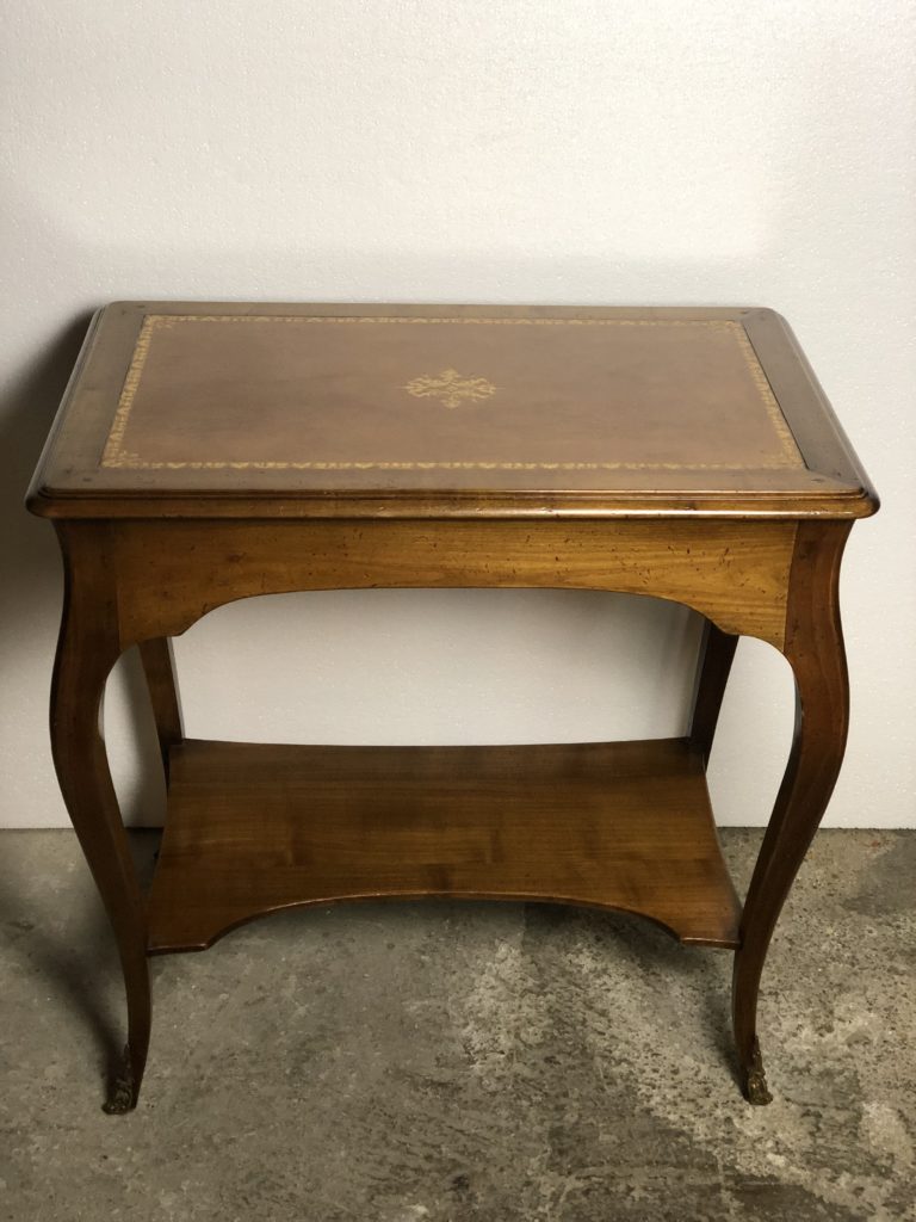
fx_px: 1835
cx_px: 458
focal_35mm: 52
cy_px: 611
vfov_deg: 36.8
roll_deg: -1.0
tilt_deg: -30.5
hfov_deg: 28.0
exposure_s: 1/33
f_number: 2.4
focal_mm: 6
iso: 125
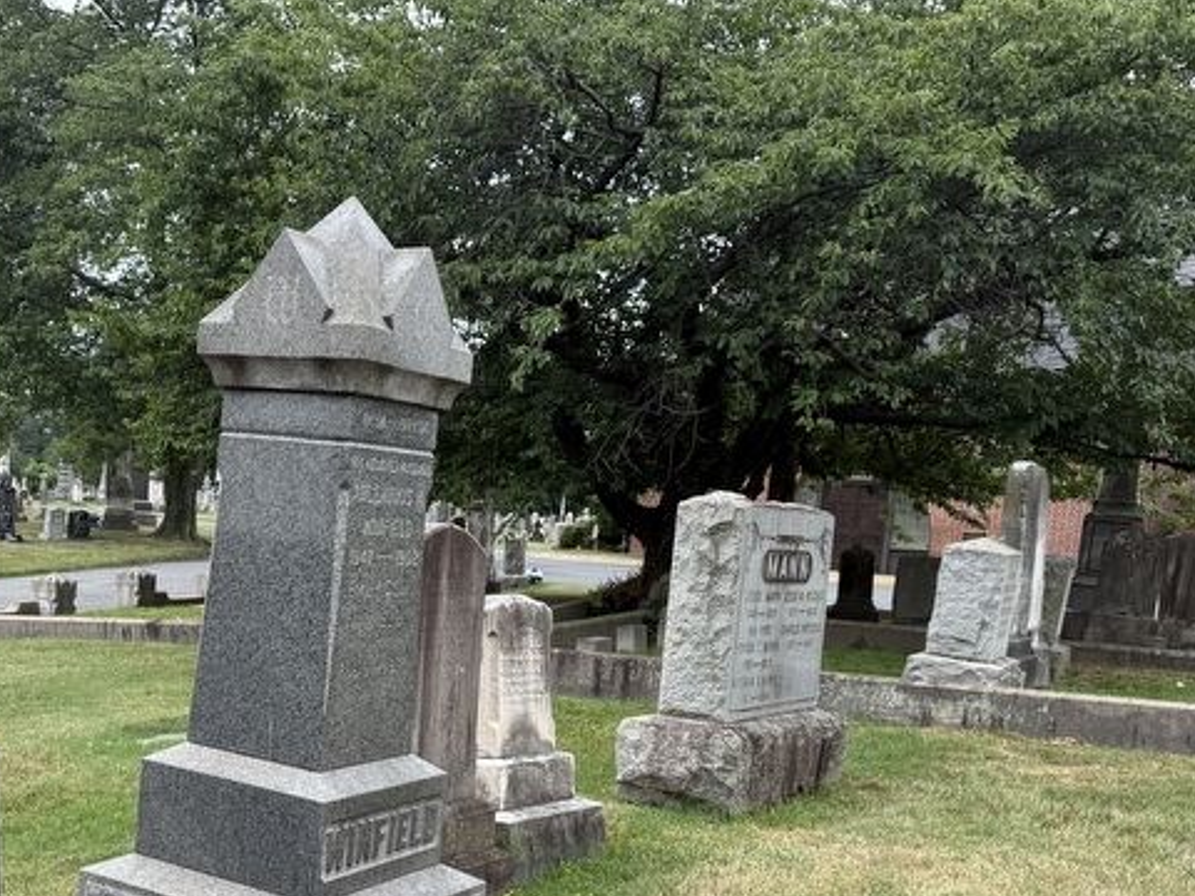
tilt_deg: -4.1
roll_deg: -5.2
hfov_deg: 45.8
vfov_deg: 35.3
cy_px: 647
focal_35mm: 40
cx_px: 363
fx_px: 1381
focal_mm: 6.76
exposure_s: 1/1192
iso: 100
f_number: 1.78
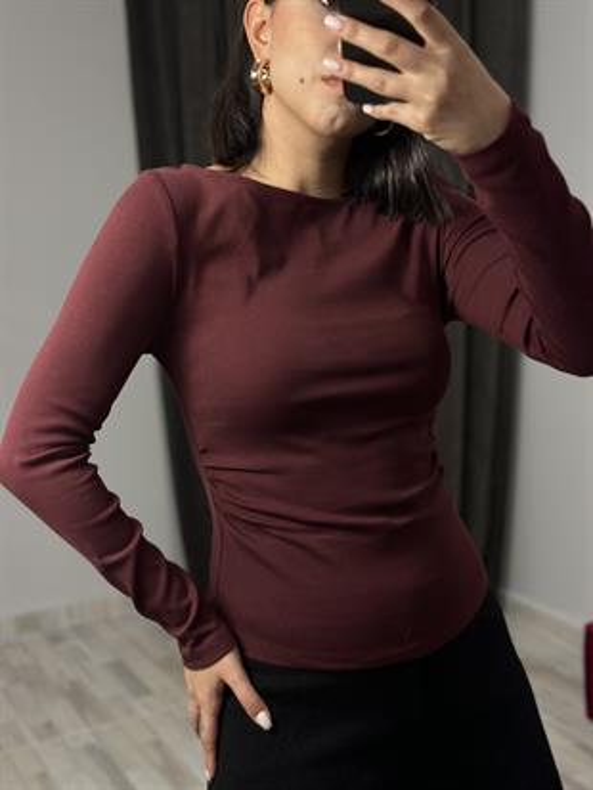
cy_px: 395
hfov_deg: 30.3
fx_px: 1096
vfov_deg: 39.6
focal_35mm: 48
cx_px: 296
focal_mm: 6.86
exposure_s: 1/100
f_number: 1.78
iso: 160
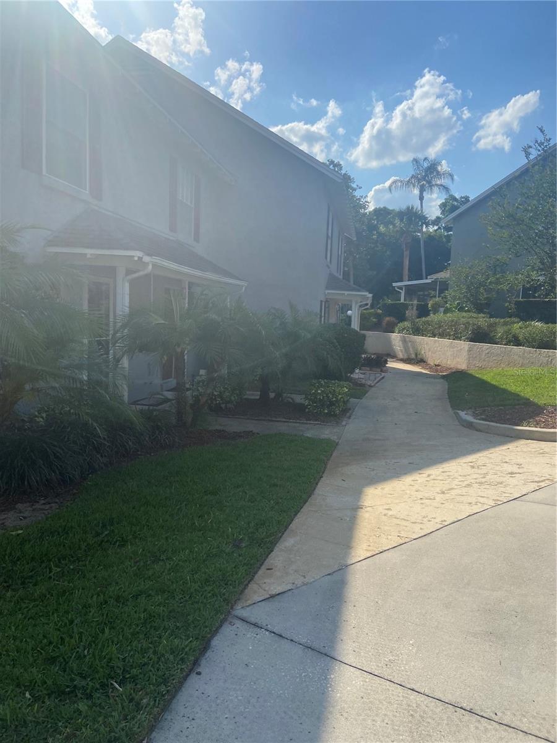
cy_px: 372
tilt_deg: -1.2
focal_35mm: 26
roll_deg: -3.0
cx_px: 278
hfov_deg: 53.1
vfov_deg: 67.3
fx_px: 558
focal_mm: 4.25
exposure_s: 1/3401
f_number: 1.8
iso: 32
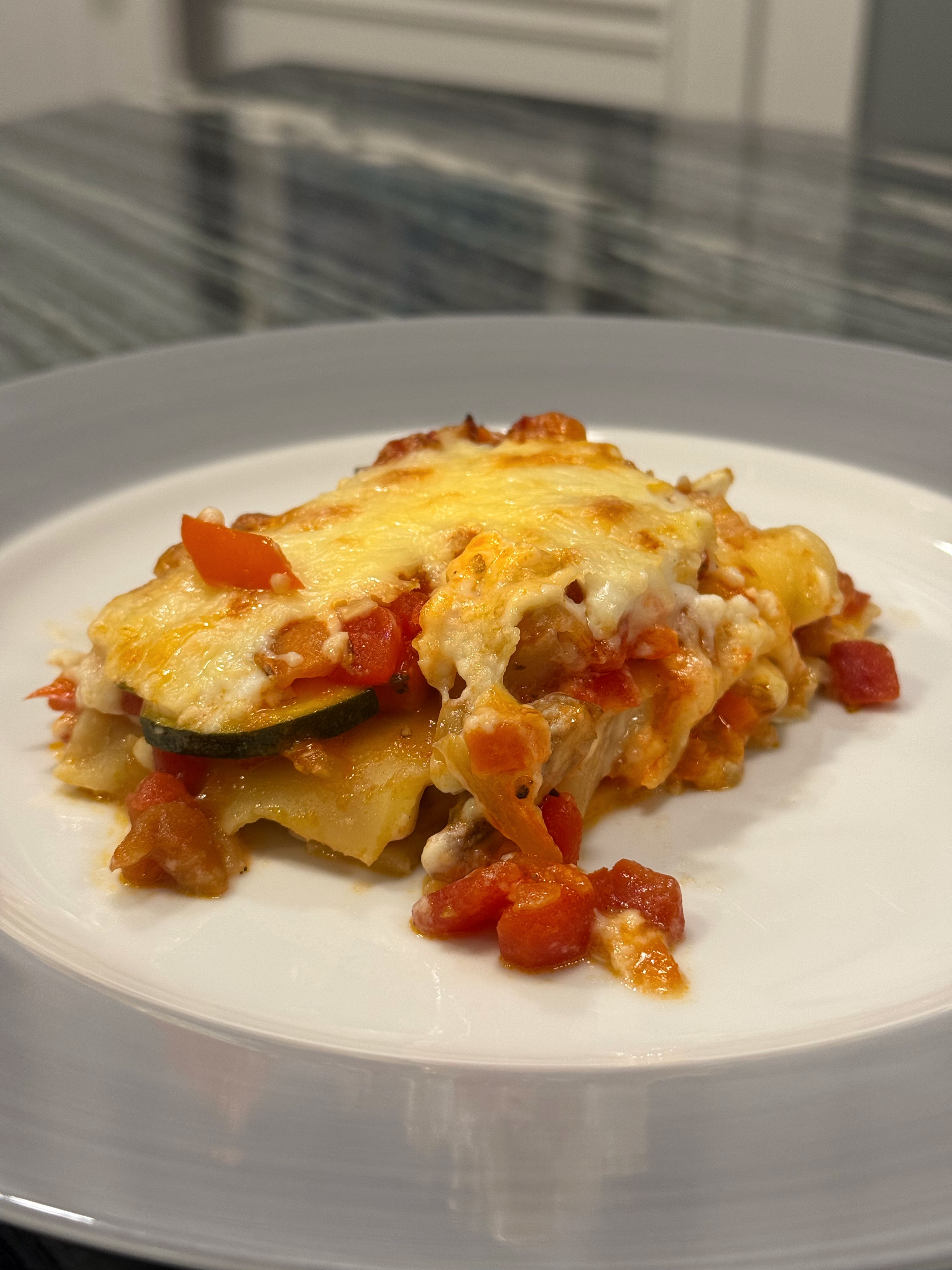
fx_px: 1760
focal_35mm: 48
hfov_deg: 30.3
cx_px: 476
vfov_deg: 39.7
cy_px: 635
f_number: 1.78
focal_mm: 6.76
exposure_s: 1/60
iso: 100
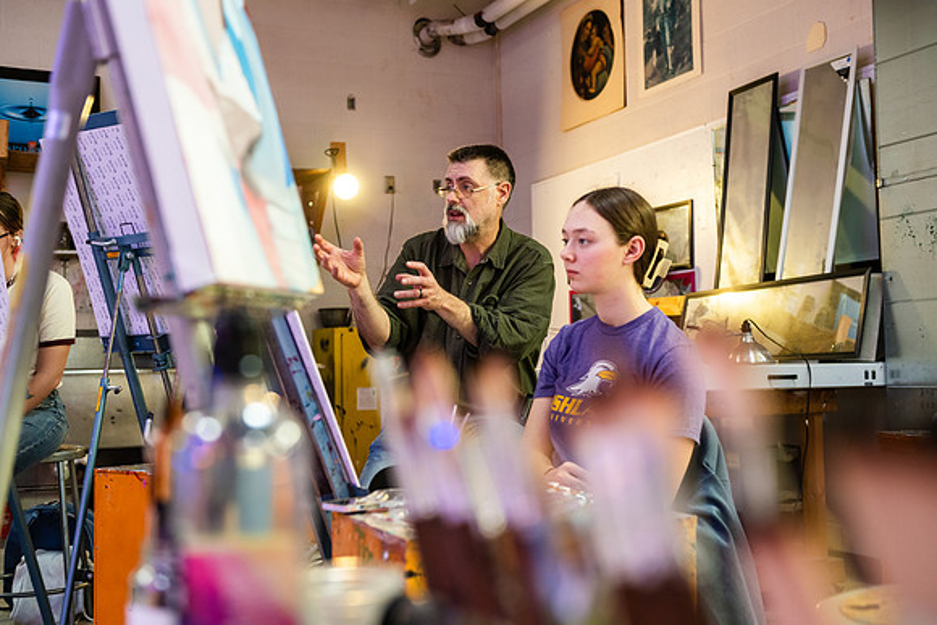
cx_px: 468
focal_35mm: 44
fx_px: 1145
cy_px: 312
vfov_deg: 30.5
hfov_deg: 44.5
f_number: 3.2
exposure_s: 1/60
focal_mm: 44
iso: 1250
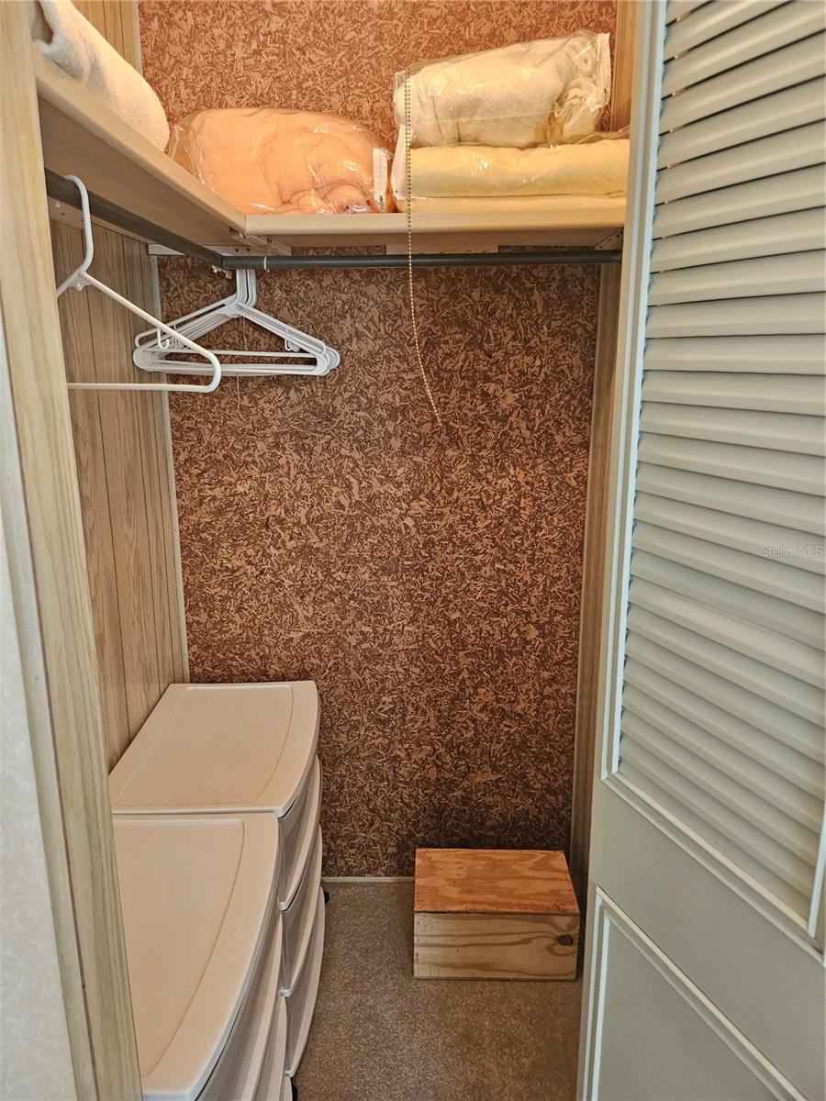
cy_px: 550
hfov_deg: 56.8
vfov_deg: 71.6
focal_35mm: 24
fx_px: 764
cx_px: 413
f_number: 1.8
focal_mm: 5
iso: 640
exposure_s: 1/120
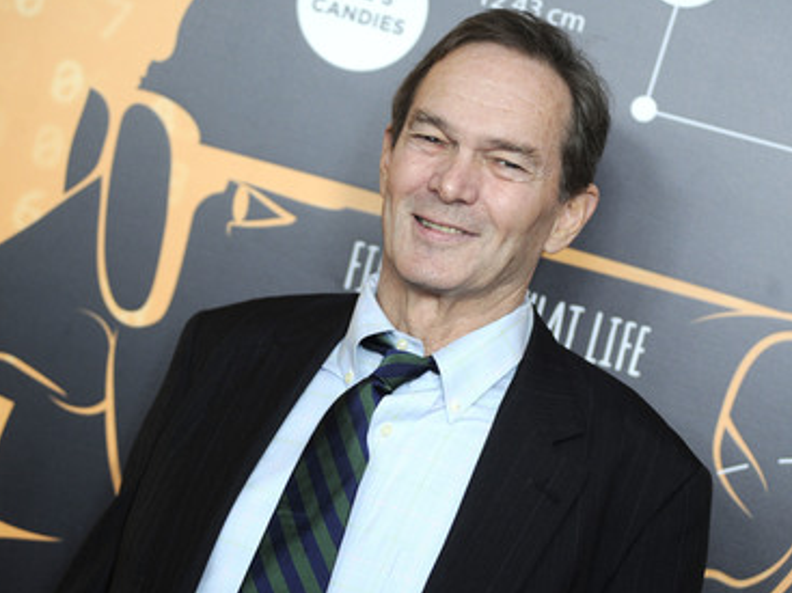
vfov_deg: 13.2
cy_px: 315
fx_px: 2562
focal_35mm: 112
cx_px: 399
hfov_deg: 17.6
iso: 1600
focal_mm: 95
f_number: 3.5
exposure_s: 1/250
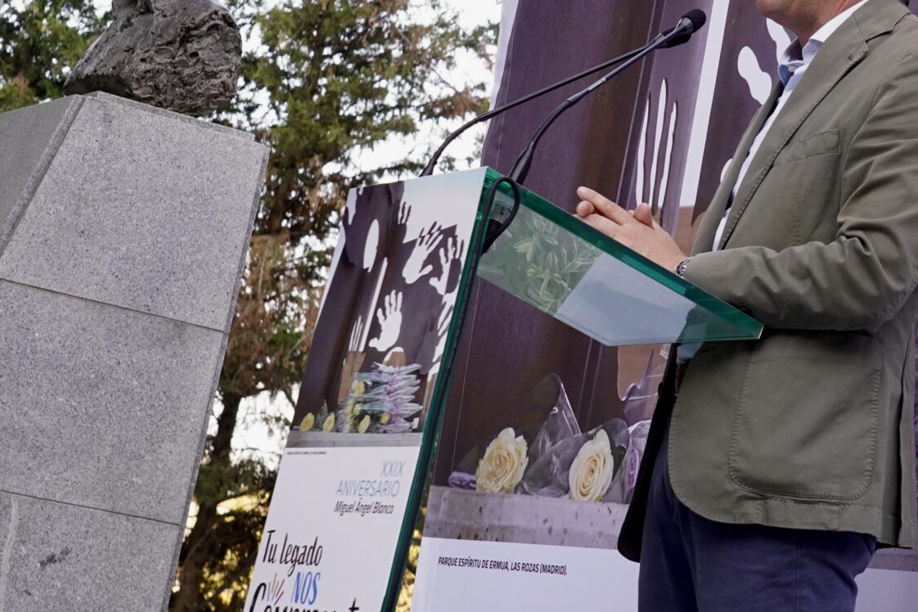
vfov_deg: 13.0
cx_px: 922
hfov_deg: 18.9
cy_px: 158
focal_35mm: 105
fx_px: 2677
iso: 1250
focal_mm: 46
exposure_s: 1/250
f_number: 6.7
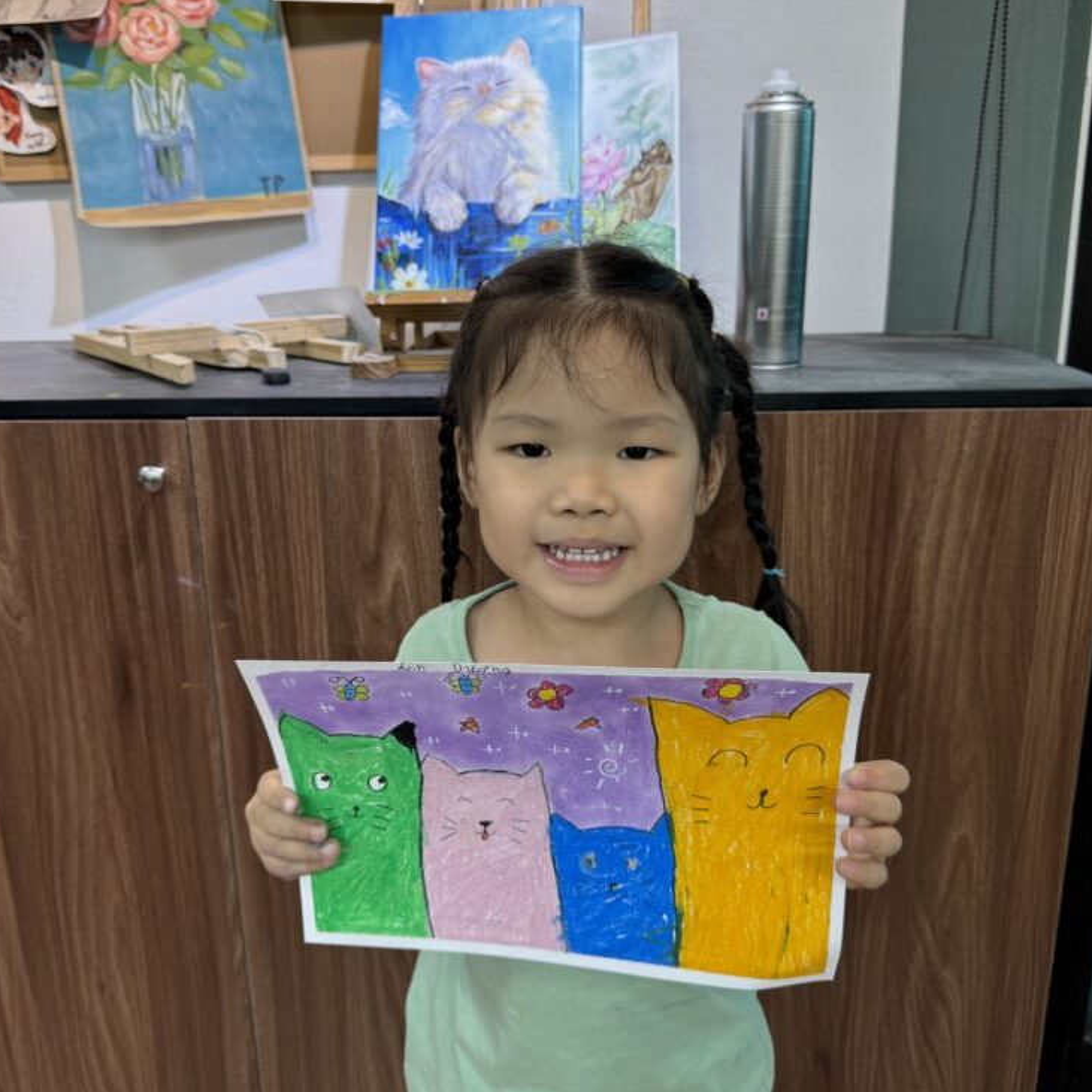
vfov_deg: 55.6
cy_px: 503
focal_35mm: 29
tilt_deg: -14.1
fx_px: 1035
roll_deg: +0.9
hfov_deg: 55.6
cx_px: 542
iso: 100
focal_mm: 6.76
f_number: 1.78
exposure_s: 1/100
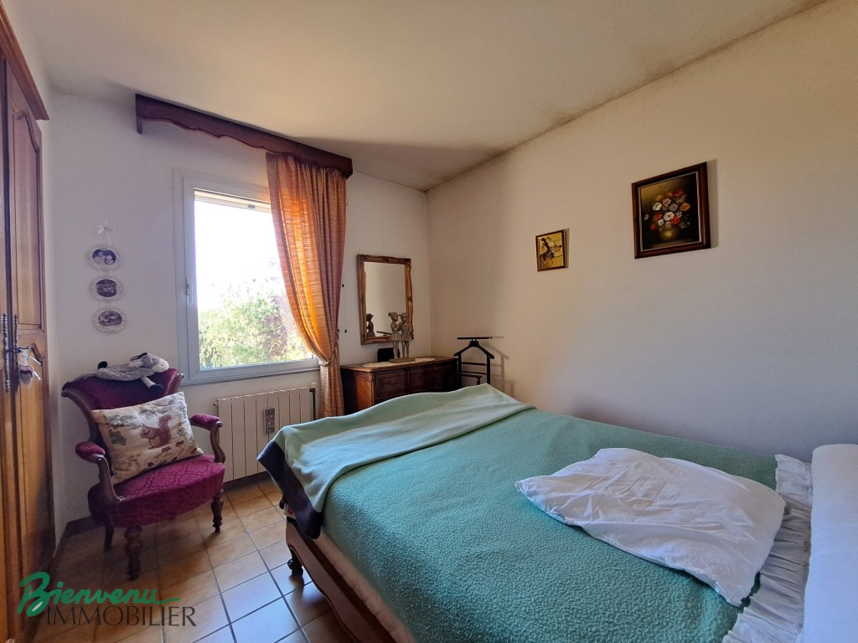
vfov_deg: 89.9
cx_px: 429
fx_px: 322
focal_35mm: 13
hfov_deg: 106.2
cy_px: 322
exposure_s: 1/50
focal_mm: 1.74
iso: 100
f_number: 2.2
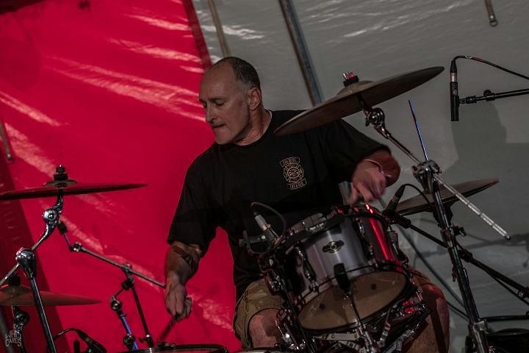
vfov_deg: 13.0
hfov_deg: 19.5
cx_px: 264
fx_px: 1543
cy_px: 176
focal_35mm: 105
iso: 320
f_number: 2.8
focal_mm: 70
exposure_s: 1/100
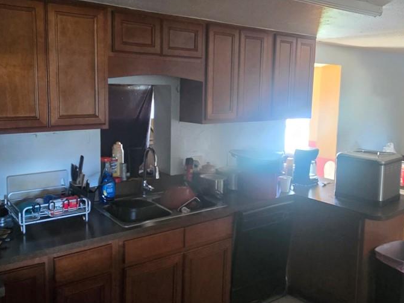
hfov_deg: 58.3
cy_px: 140
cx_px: 190
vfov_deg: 45.4
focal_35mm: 31
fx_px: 362
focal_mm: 2.2
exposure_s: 1/30
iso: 1250
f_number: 2.2
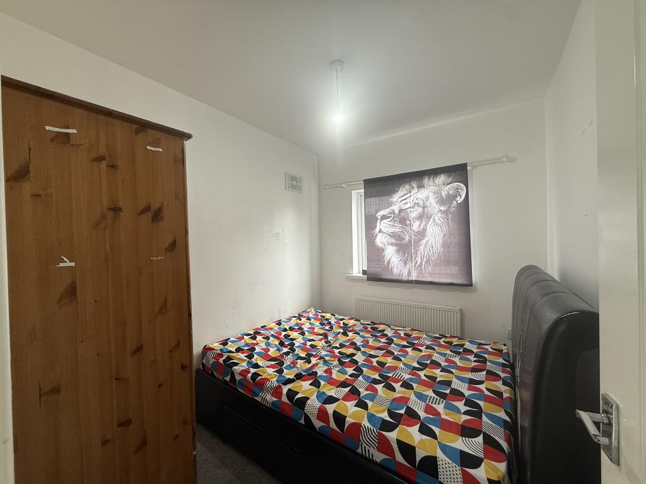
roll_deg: +1.2
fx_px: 261
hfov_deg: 102.1
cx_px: 323
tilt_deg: -0.9
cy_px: 242
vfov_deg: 85.7
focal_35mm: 14
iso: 100
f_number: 2.2
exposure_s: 1/100
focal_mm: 2.22
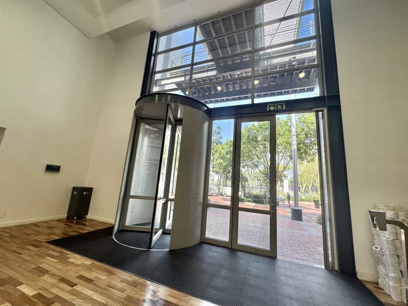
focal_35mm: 14
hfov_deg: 102.1
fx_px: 165
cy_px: 153
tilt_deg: +10.6
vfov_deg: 85.7
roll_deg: -4.4
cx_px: 204
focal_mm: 2.22
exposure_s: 1/100
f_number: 2.2
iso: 40
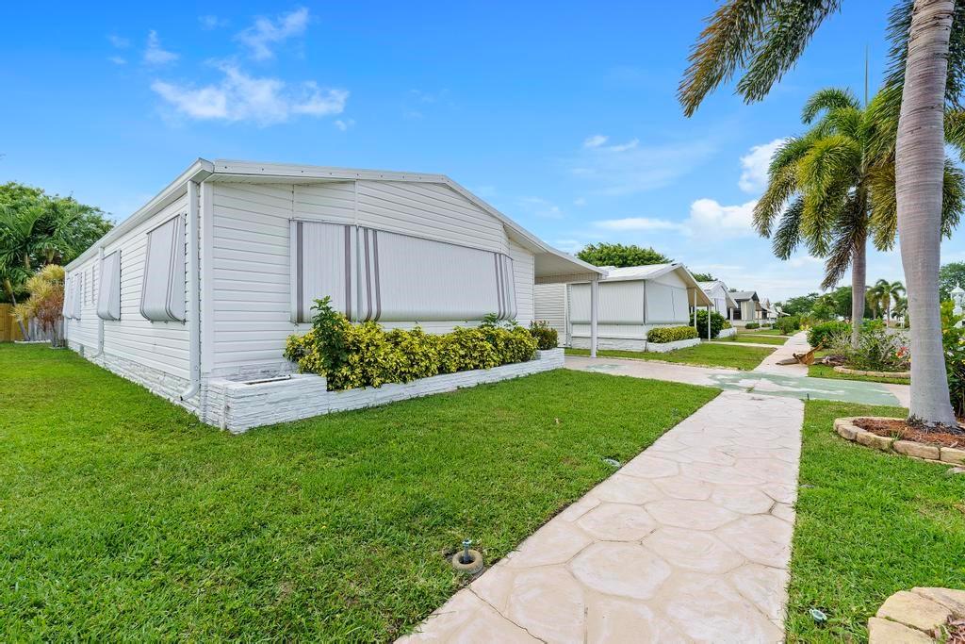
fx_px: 402
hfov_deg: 100.4
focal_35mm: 15
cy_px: 322
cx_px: 482
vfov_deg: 77.3
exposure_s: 1/320
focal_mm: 10
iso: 100
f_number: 6.3
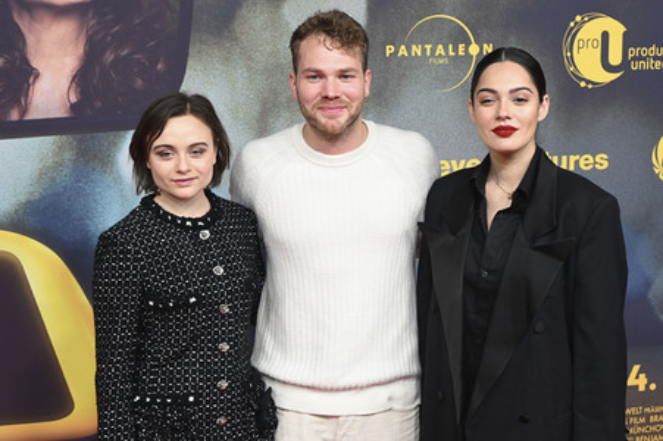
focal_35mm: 54
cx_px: 332
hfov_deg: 36.9
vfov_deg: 25.0
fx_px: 994
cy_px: 220
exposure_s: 1/160
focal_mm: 54
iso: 800
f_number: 5.6
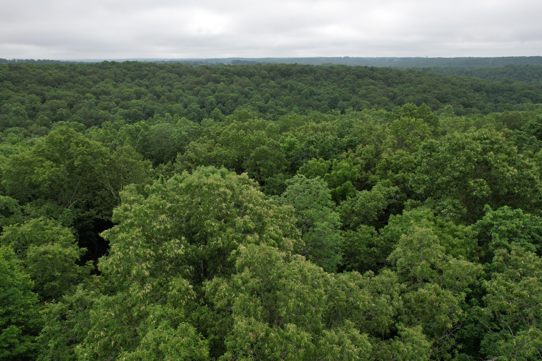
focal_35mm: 23
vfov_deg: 55.1
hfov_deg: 76.1
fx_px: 346
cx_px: 268
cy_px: 174
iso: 100
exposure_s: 1/1000
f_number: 2.8
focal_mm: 8.38
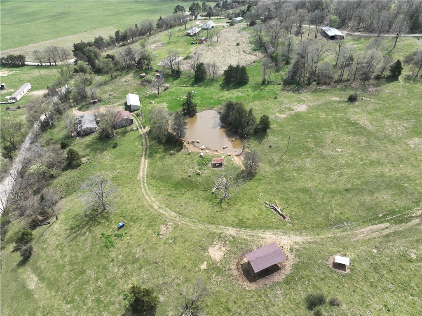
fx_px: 292
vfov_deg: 56.8
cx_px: 211
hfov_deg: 71.6
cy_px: 158
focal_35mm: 24
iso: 100
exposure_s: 1/1000
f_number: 2.8
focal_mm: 12.29
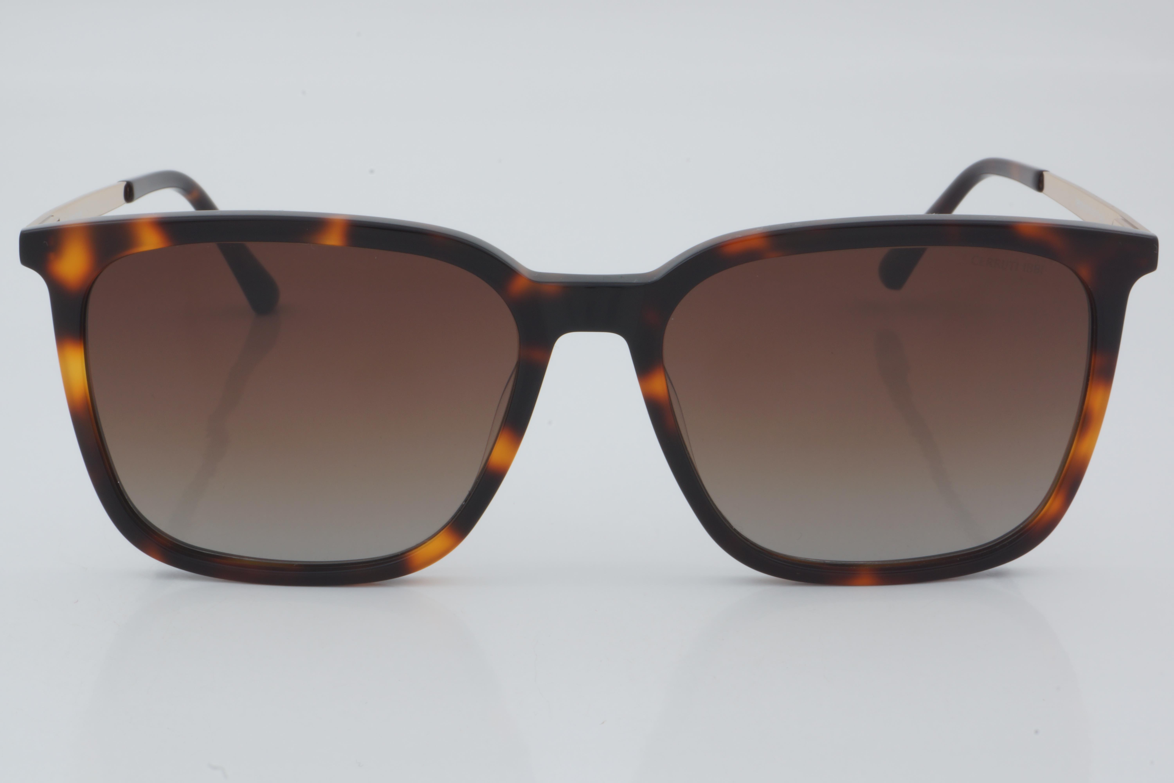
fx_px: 2690
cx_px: 587
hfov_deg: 24.6
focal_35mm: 82
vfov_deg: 16.6
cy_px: 392
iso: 100
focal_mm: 55
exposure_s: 1/3
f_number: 32
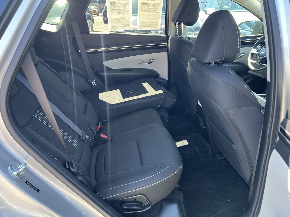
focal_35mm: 26
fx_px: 218
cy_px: 108
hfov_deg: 67.3
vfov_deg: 53.1
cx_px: 145
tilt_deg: -24.8
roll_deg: +2.3
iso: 100
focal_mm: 5.7
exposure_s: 1/121
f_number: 1.5
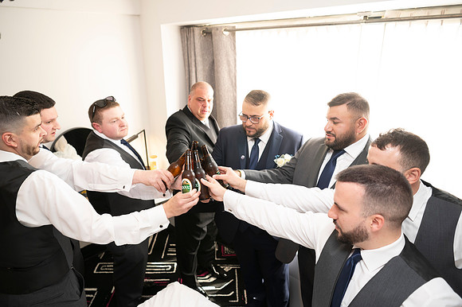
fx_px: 308
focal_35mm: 24
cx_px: 231
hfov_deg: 73.8
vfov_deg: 53.1
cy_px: 154
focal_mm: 24
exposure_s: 1/100
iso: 800
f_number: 2.8
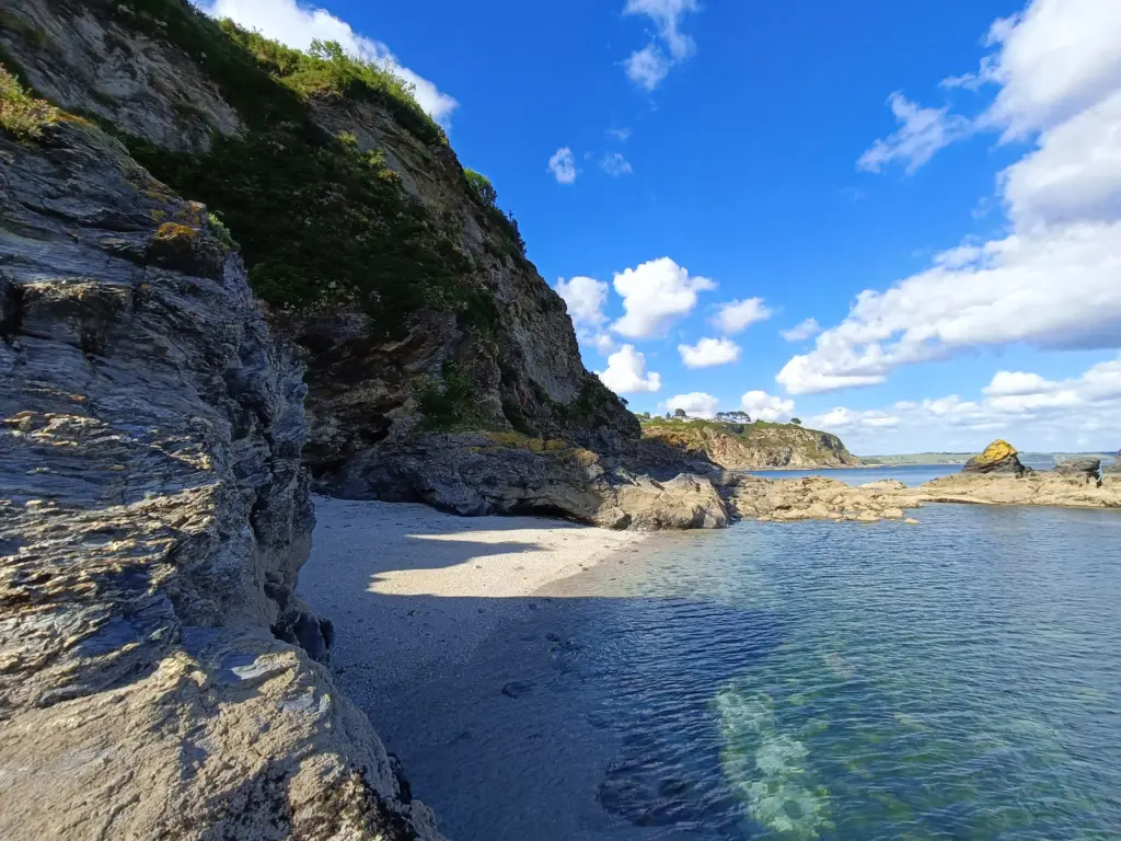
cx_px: 560
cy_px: 420
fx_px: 518
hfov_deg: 94.5
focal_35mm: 16
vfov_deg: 78.1
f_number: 2.2
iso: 64
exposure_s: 1/764
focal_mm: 1.68
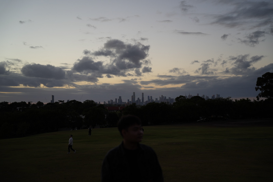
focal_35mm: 49
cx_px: 136
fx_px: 369
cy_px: 91
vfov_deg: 27.7
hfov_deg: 40.6
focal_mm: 48.7
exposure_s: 1/320
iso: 160
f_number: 2.8
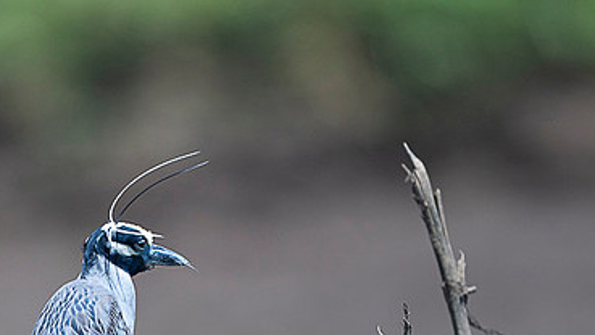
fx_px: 16843
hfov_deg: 2.0
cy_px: 296
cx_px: 331
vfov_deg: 1.1
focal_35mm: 1067
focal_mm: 500
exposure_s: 1/2500
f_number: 4
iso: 800
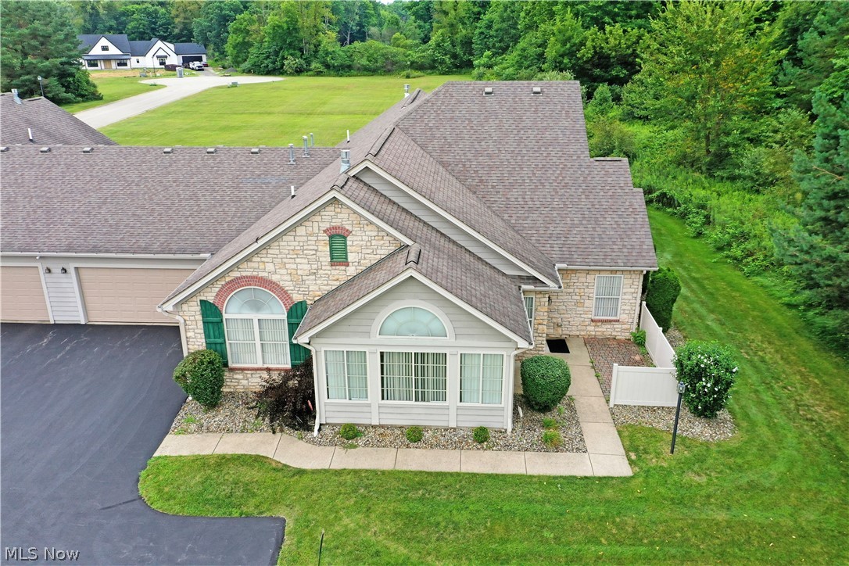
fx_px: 660
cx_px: 424
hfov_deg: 65.5
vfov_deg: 46.4
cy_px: 283
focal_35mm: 28
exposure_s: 1/240
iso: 100
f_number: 5
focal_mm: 10.26
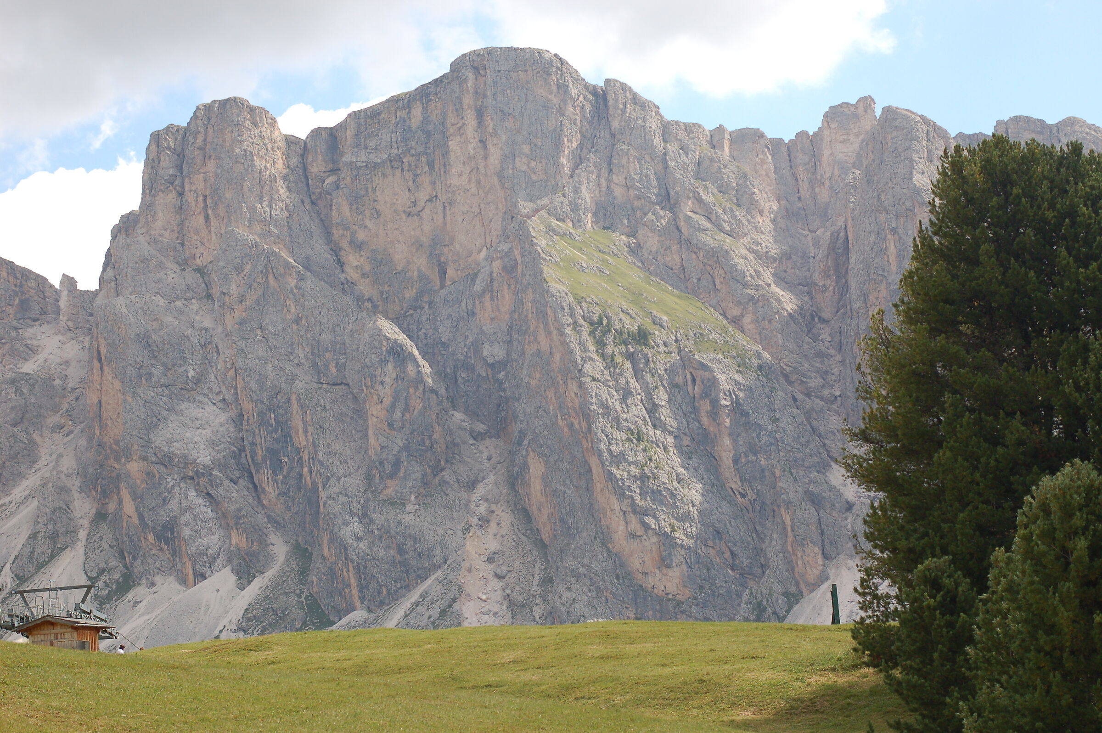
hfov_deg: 27.0
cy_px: 366
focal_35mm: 75
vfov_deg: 18.2
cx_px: 551
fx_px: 2294
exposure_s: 1/1000
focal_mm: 50
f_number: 5.6
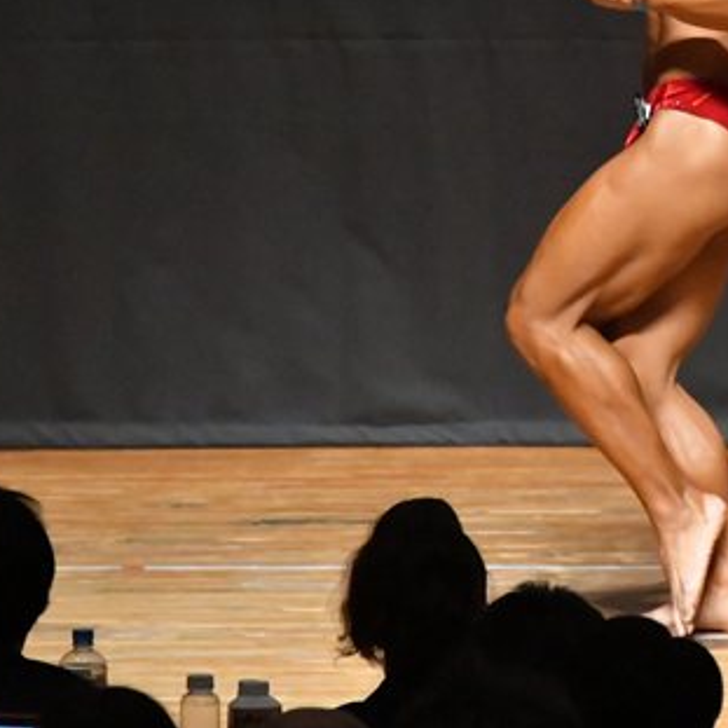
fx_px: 13586
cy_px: 176
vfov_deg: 3.1
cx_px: 647
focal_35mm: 571
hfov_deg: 3.1
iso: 12800
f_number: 5.6
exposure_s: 1/400
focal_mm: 180
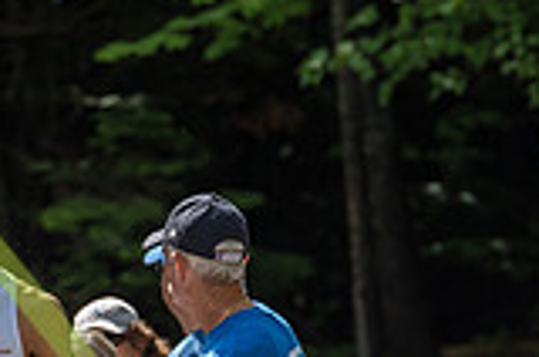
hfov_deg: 2.3
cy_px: 422
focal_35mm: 897
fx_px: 13403
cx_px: 201
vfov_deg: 1.5
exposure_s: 1/500
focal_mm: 200
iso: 200
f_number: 5.6
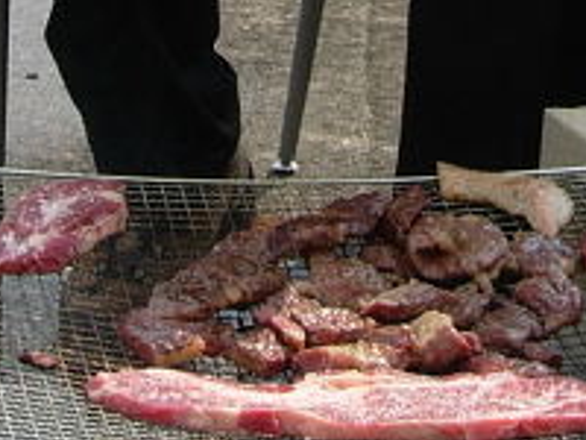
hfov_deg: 13.6
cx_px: 275
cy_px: -265
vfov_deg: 9.9
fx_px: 2455
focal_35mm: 145
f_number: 4.8
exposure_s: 1/456
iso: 64
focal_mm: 7.8
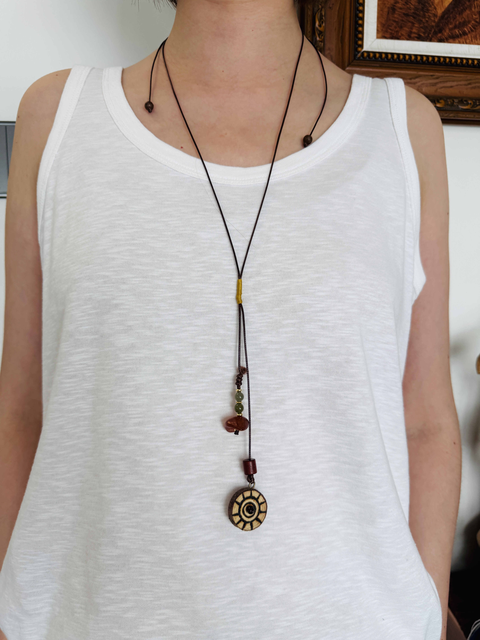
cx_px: 240
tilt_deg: -8.7
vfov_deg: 71.6
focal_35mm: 24
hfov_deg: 56.8
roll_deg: +0.2
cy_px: 320
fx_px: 444
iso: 80
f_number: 1.78
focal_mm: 6.76
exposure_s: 1/121
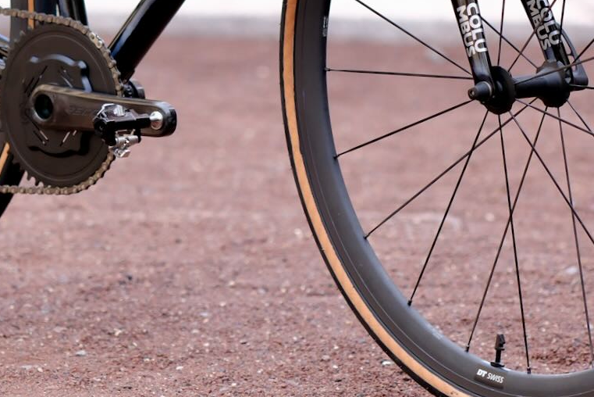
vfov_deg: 3.6
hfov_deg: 5.4
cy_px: -91
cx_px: 126
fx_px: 6322
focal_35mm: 383
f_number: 2.2
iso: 200
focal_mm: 90
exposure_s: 1/850
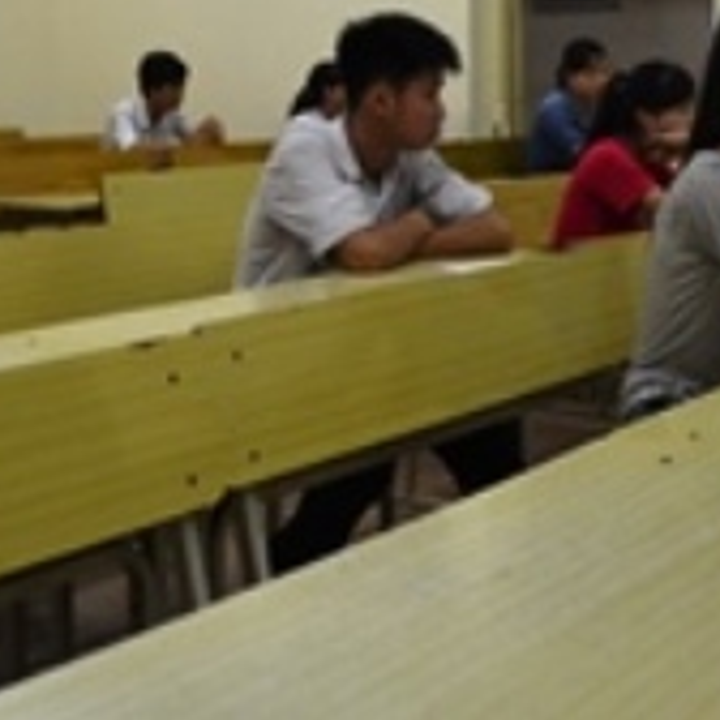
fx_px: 1600
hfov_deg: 25.3
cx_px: 279
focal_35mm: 68
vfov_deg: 24.3
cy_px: 15
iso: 400
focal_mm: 18
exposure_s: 1/60
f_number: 4
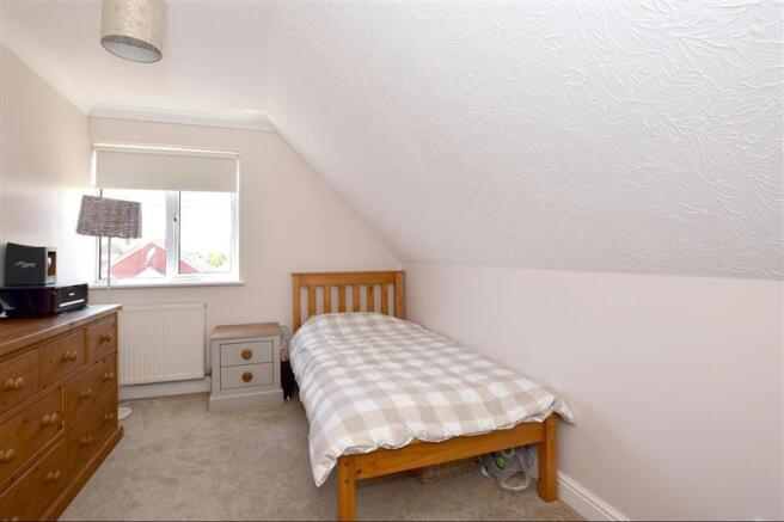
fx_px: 327
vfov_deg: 77.3
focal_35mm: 15
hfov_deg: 100.4
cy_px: 261
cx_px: 392
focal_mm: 10
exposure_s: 1/60
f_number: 11
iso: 200
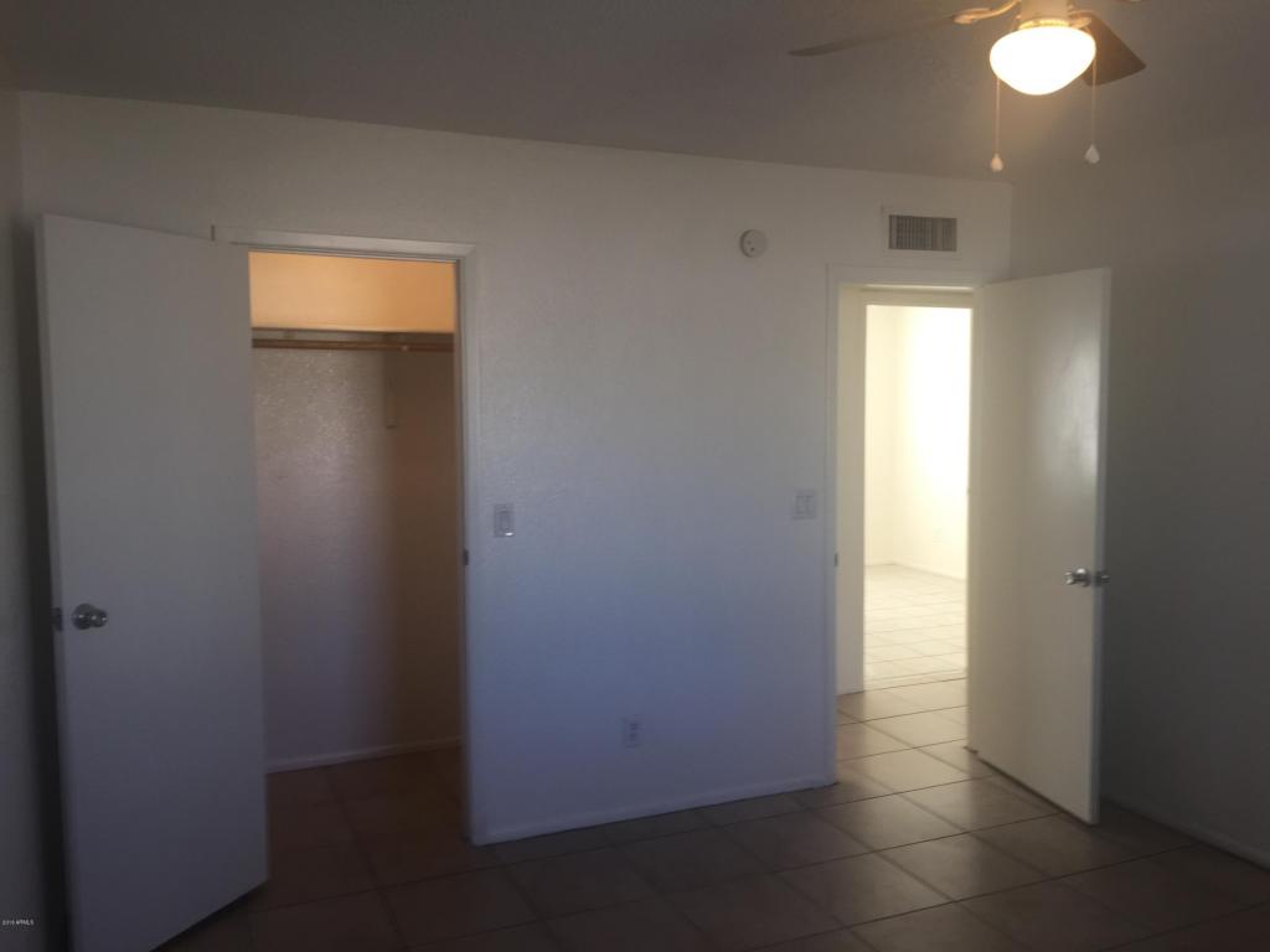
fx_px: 1064
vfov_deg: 48.2
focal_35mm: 29
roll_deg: -0.9
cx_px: 635
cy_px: 476
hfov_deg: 61.7
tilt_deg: -5.8
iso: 32
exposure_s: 1/60
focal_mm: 4.15
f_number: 2.2
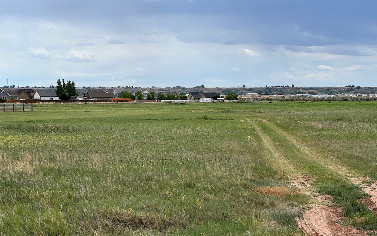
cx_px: 188
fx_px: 843
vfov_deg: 15.9
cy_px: 133
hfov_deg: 25.2
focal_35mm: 82
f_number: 2.8
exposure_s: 1/903
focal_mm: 9
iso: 32
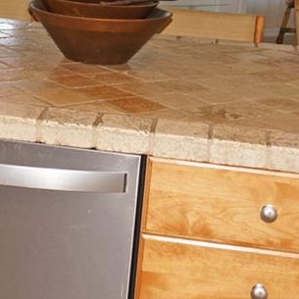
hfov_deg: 16.0
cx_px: -1
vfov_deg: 16.1
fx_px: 1046
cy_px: 50
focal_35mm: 107
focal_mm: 16
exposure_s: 1/160
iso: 250
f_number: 4
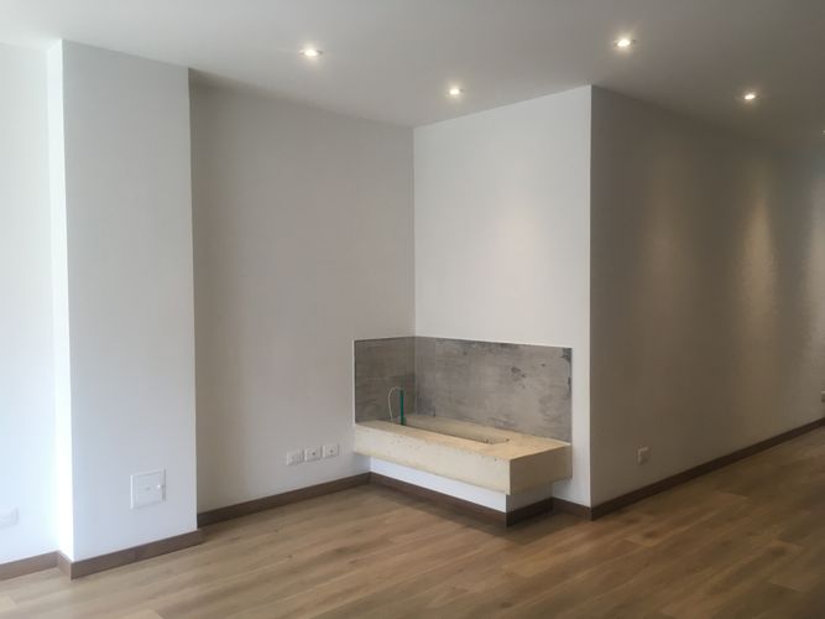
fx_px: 691
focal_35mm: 29
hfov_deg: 61.7
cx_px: 412
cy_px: 310
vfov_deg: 48.2
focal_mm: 4.15
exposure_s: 1/40
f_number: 2.2
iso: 25
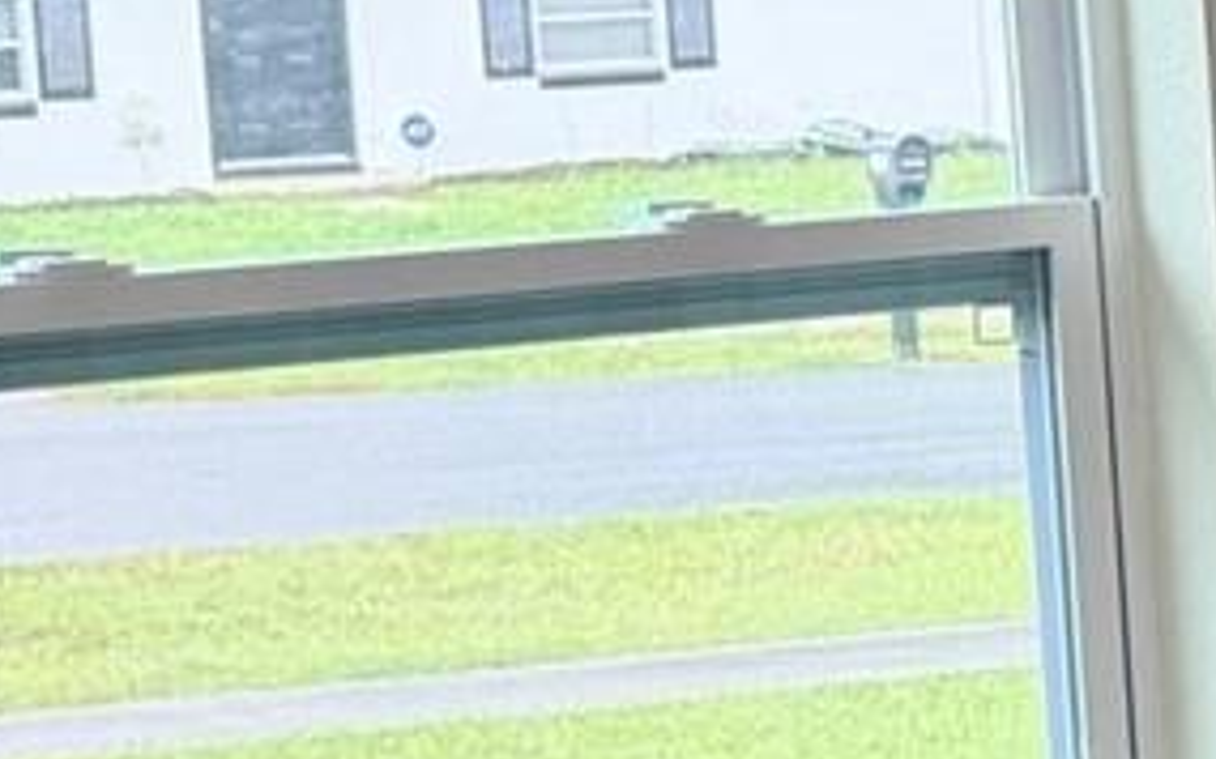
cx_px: 2906
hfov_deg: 11.9
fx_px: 4738
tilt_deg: -4.1
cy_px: 260
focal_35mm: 143
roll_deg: +2.5
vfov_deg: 9.2
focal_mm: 6.76
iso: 320
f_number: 1.78
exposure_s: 1/120
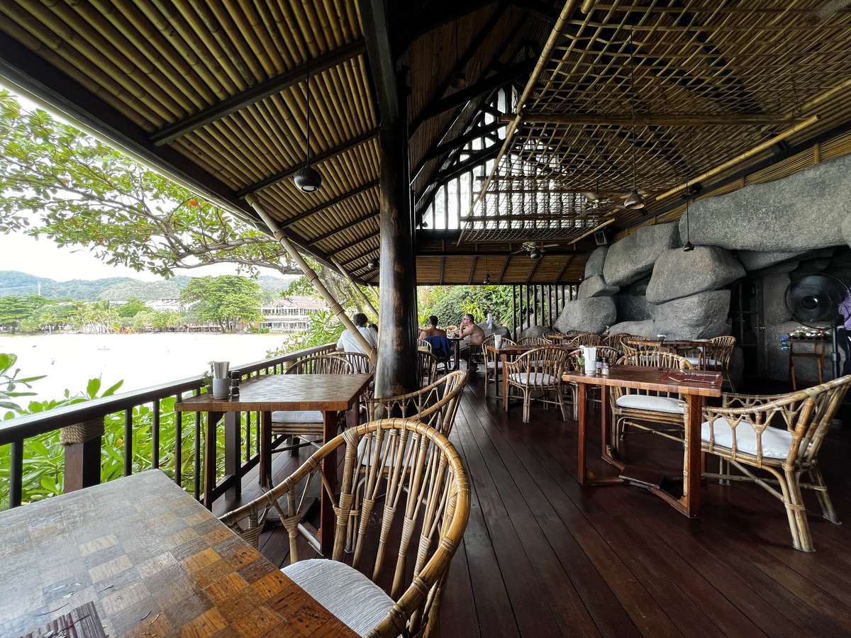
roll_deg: +0.9
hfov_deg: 106.2
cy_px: 319
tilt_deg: +0.5
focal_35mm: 13
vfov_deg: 89.9
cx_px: 426
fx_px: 320
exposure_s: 1/122
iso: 40
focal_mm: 1.57
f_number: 1.8
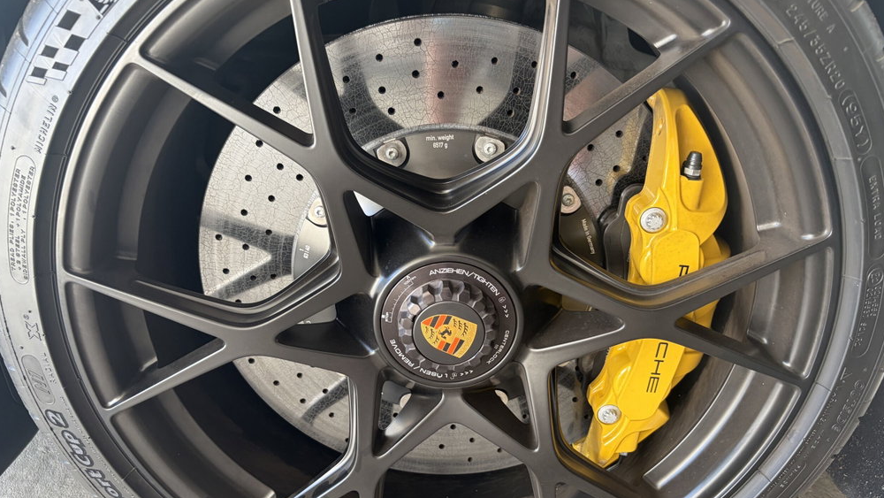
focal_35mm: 29
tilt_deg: -26.2
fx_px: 680
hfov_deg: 66.1
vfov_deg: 40.1
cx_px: 449
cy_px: 281
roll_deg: -2.8
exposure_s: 1/78
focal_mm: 5.96
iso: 125
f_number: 1.6
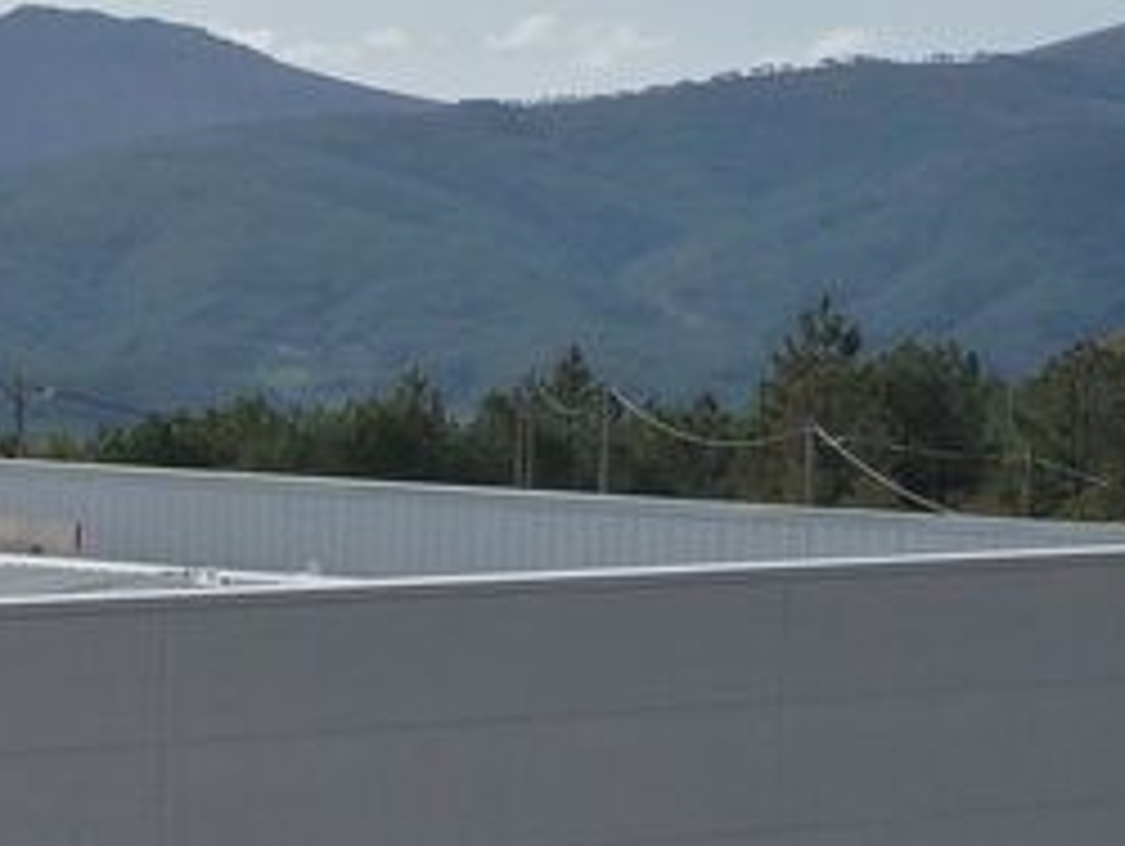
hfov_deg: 11.3
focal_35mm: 172
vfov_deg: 8.3
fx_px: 5595
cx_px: -117
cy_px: 1492
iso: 100
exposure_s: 1/640
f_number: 6.3
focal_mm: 10.26
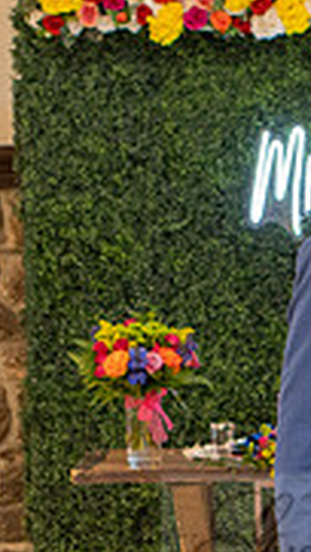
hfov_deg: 6.3
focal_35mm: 193
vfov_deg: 11.1
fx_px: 2826
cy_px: 364
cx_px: 311
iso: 1000
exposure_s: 1/100
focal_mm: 32
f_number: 2.8
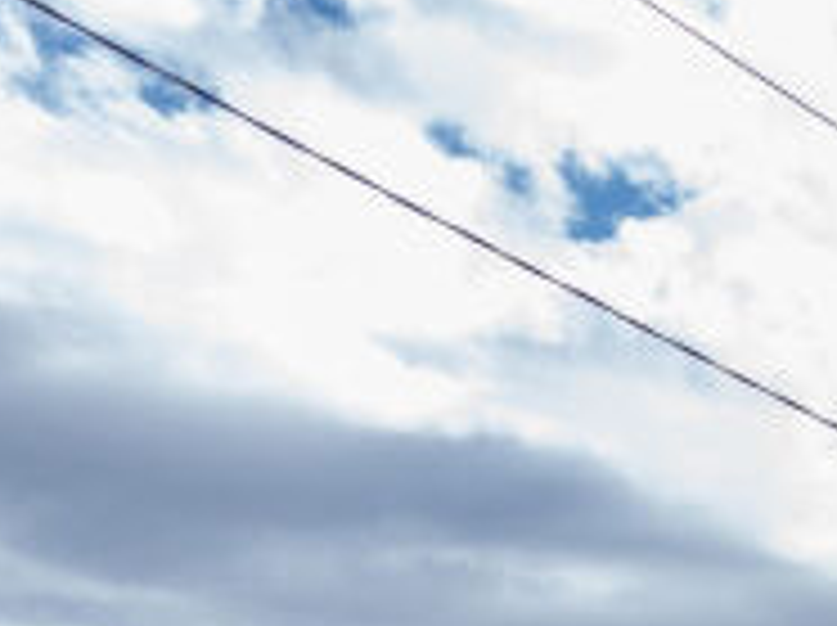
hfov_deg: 11.9
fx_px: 3598
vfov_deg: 8.6
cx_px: 1656
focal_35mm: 149
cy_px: 1729
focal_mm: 24
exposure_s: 1/400
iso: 450
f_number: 8
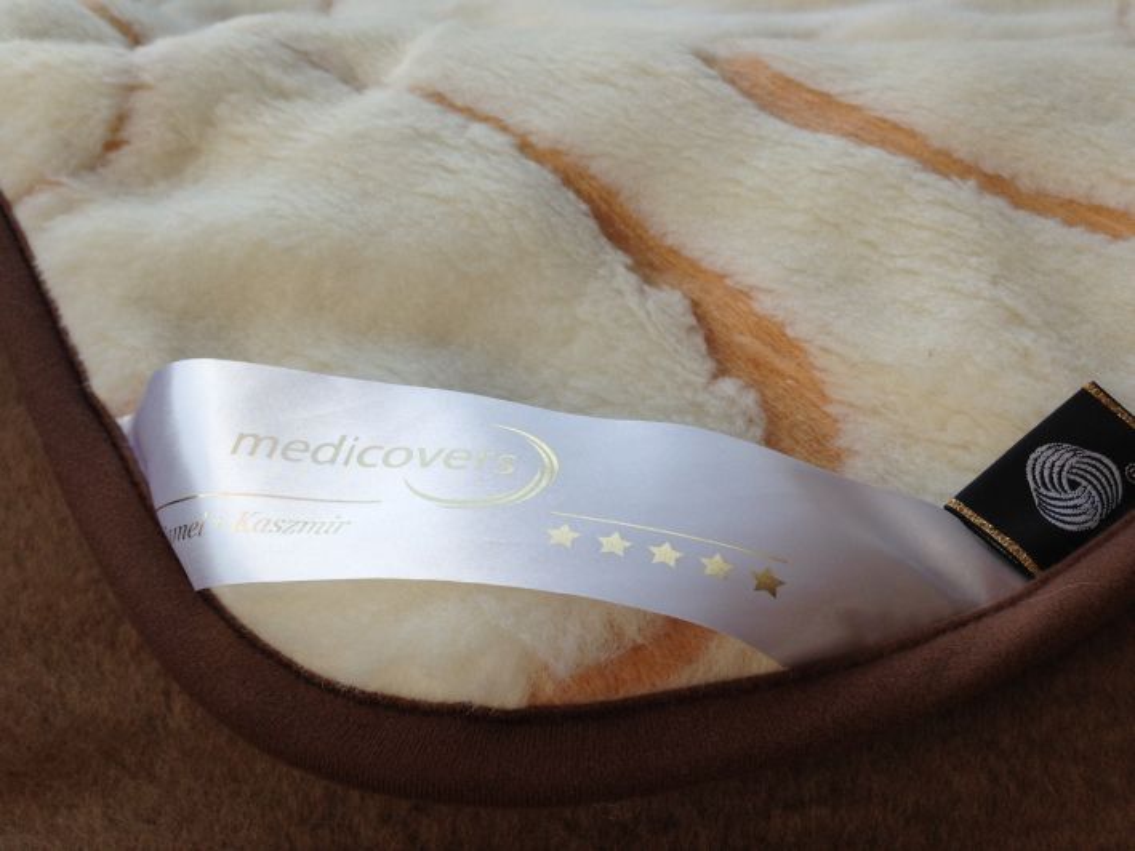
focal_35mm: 33
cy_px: 426
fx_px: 1082
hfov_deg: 55.3
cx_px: 568
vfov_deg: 43.0
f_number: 2.4
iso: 50
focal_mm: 4.13
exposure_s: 1/251
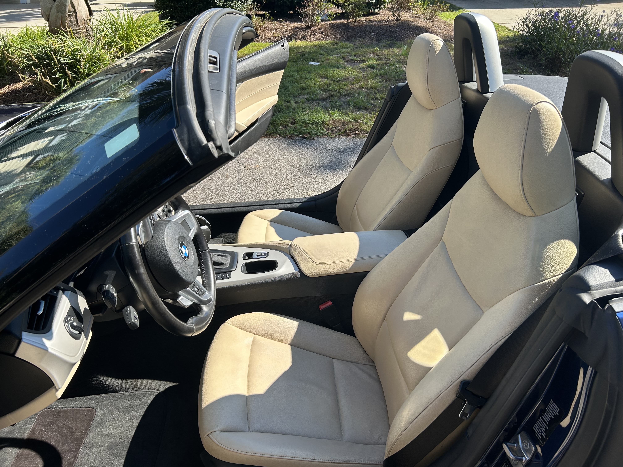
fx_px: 468
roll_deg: +0.8
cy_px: 234
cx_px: 312
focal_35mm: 26
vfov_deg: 53.1
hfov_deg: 67.3
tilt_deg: -29.8
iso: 50
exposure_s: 1/1224
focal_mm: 5.7
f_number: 1.5
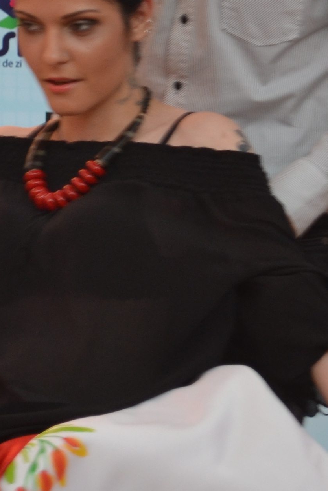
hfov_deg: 4.5
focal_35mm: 304
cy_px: 96
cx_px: 18
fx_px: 4152
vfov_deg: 6.8
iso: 400
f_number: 5.6
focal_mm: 55
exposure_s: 1/60
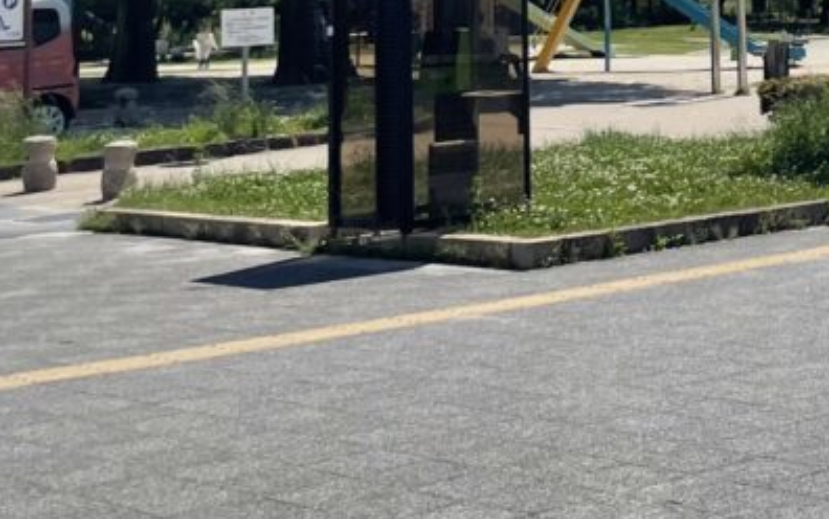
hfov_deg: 21.5
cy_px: -251
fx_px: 2012
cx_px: 1017
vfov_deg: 13.8
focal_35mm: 89
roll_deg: +1.6
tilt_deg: +7.7
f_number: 1.6
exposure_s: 1/6494
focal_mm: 4.2
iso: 32
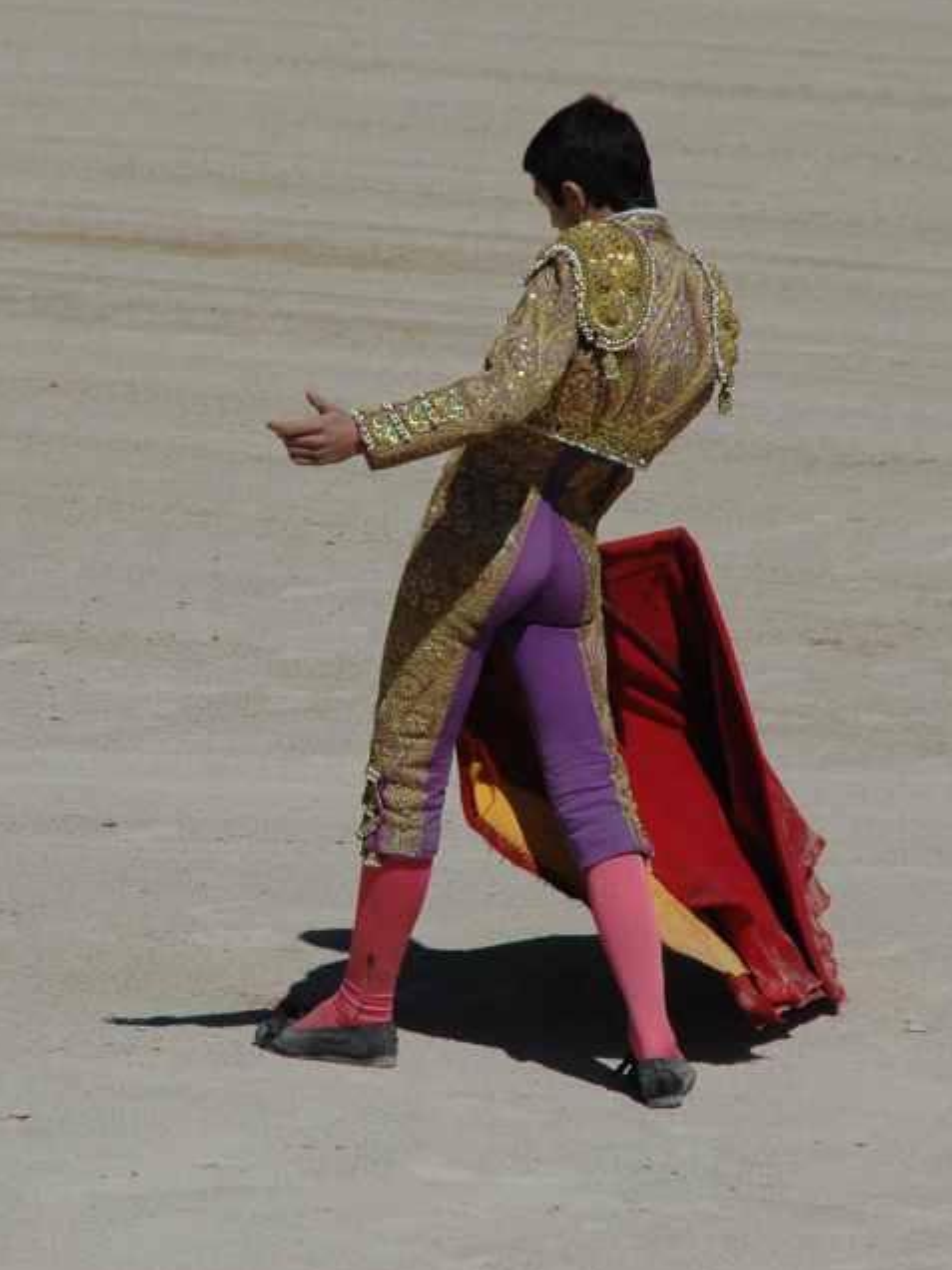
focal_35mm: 464
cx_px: 367
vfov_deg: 4.3
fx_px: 17014
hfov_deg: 3.2
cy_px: 635
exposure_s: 1/2500
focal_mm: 200
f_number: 8
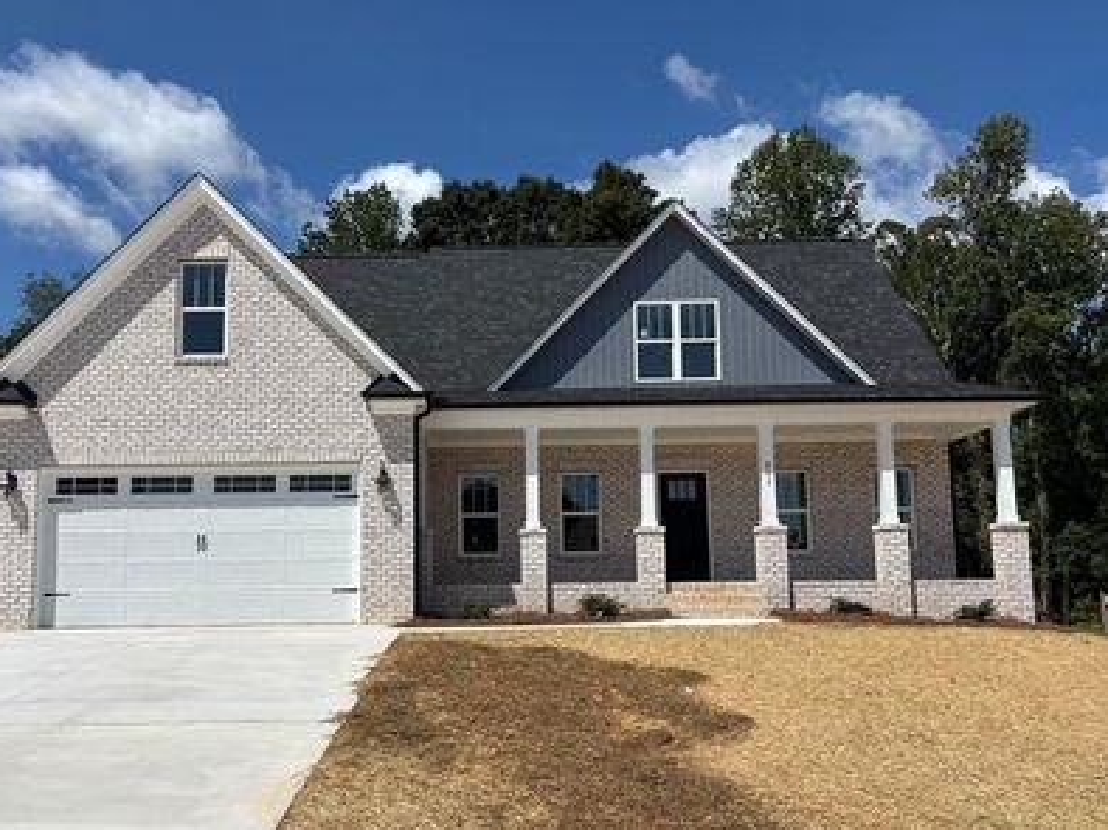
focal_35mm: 33
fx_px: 1056
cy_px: 457
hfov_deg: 55.3
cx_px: 515
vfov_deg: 42.8
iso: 50
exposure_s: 1/6711
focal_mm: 5.96
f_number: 1.6
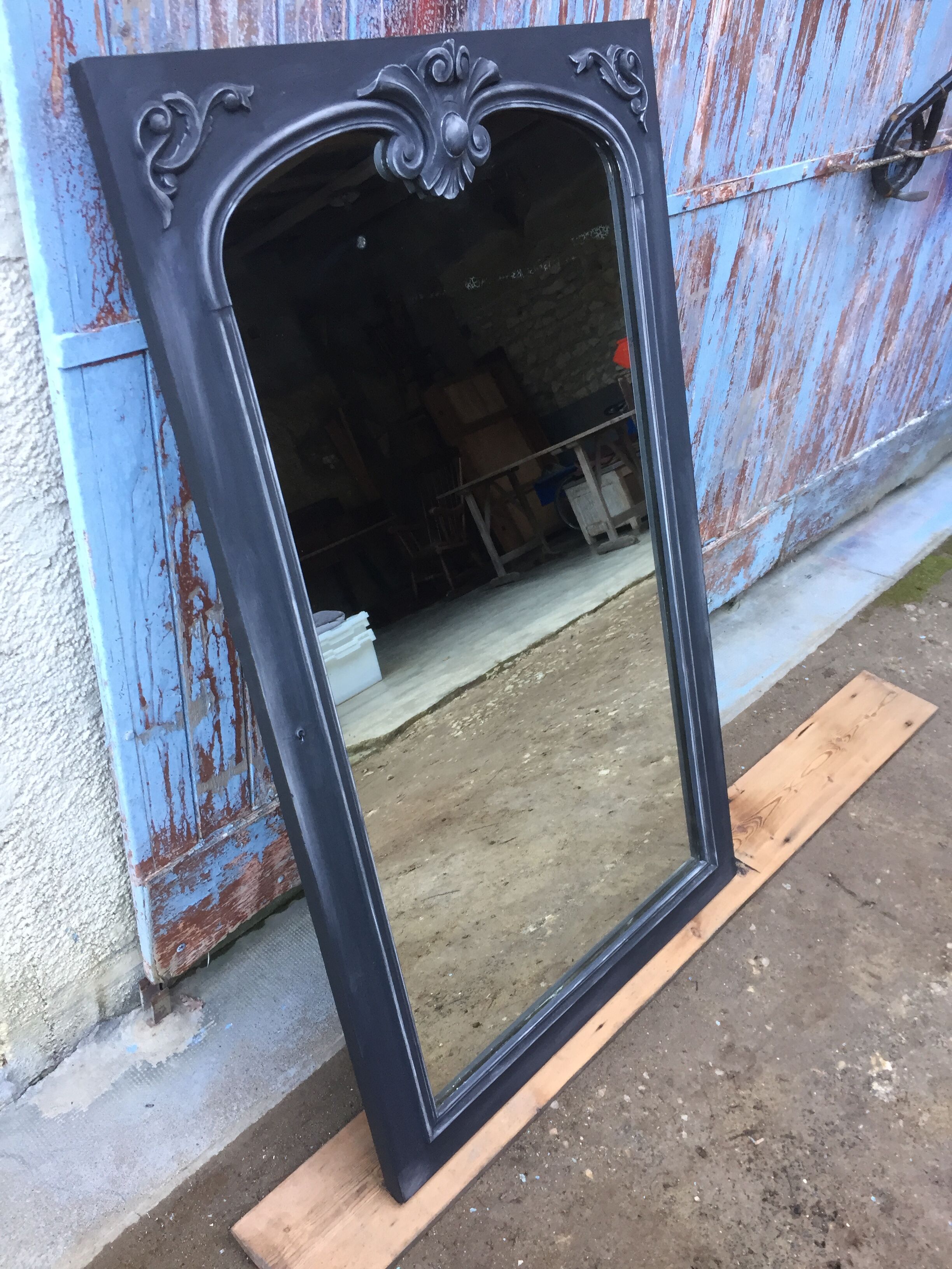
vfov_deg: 61.7
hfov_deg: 48.2
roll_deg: -4.3
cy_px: 634
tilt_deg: -33.7
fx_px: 1063
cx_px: 476
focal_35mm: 29
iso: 40
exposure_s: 1/33
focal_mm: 4.15
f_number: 2.2
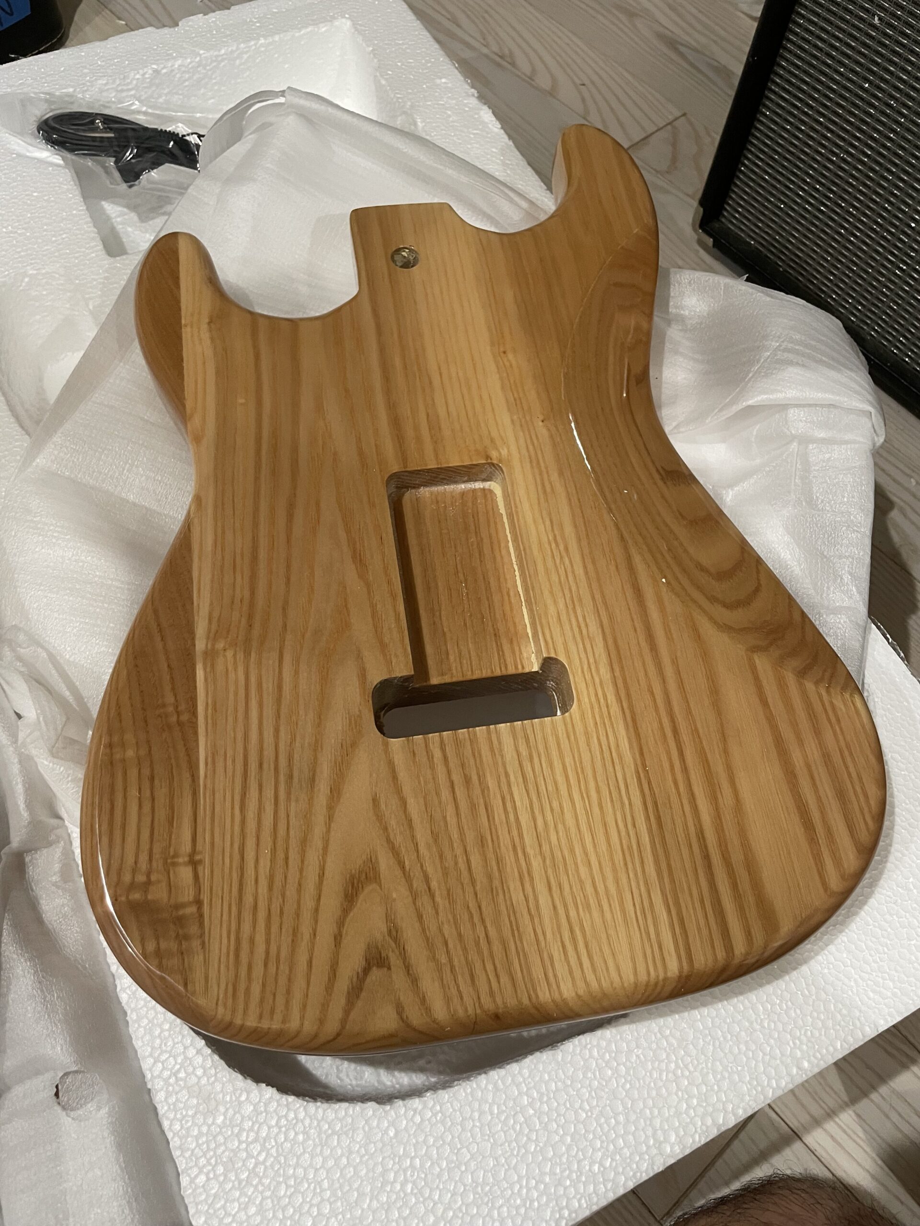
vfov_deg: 67.3
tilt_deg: -62.2
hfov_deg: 53.1
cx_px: 460
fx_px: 921
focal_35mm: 26
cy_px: 613
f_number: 1.6
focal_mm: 4.2
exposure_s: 1/60
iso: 250
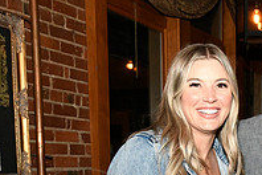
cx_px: 315
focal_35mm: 85
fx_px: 619
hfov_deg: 22.1
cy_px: 227
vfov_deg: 15.3
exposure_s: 1/60
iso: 6400
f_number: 11
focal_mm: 29
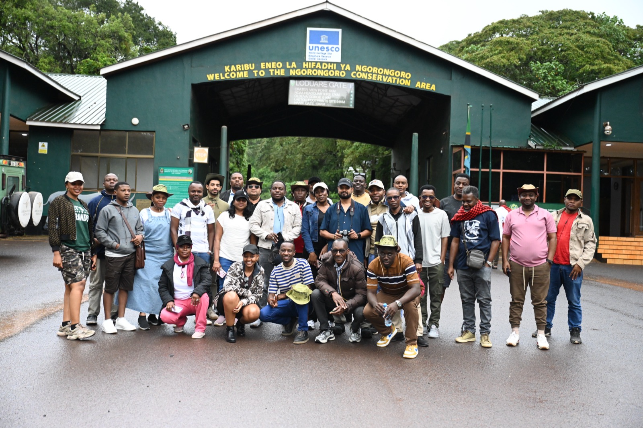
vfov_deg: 35.0
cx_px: 322
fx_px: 679
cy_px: 214
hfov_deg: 50.7
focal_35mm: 38
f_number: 2.8
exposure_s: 1/8000
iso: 4500
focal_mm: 38
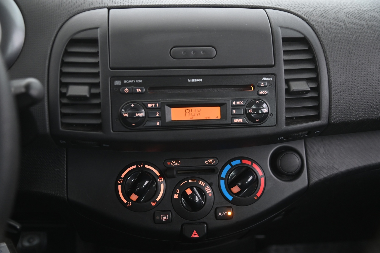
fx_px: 464
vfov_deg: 30.5
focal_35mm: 44
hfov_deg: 44.5
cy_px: 126
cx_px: 190
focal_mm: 44
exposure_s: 1/10
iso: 2000
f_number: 4
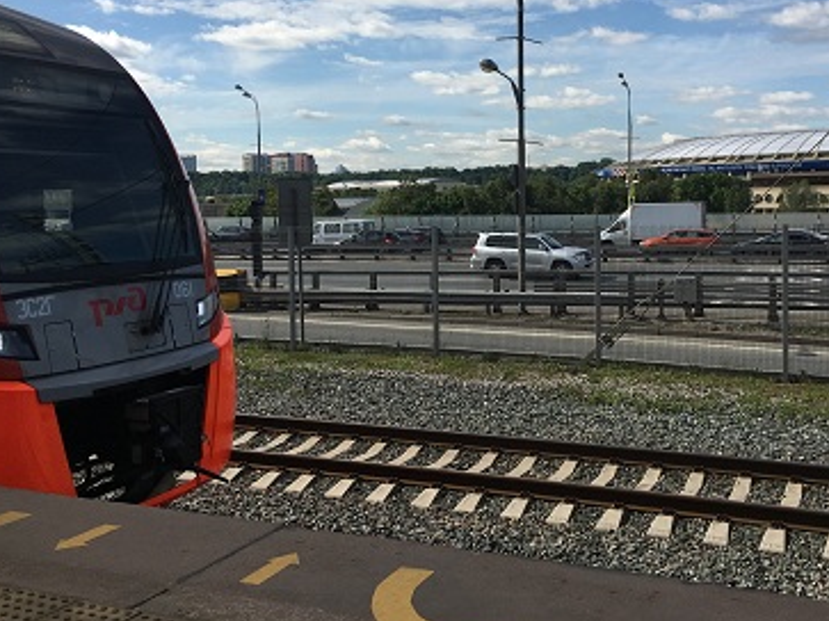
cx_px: 502
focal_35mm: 40
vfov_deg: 35.7
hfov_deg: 46.5
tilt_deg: -2.0
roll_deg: +1.9
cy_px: 232
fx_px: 958
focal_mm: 4.15
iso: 25
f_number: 2.2
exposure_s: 1/2079
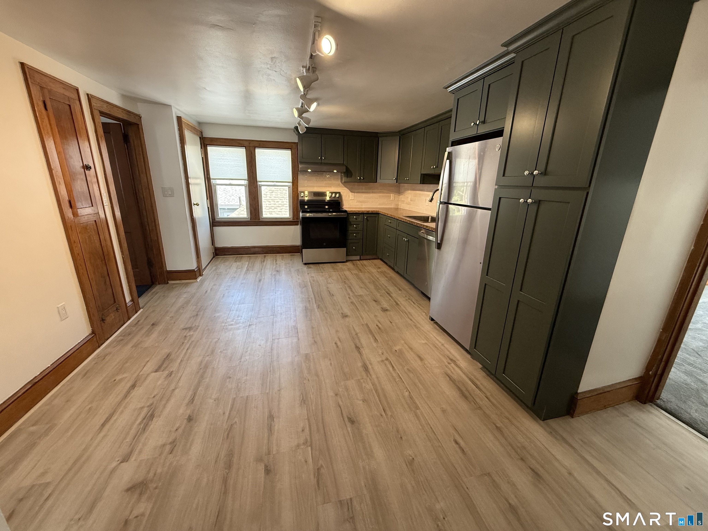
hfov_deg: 102.1
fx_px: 286
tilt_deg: -15.7
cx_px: 354
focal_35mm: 14
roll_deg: -1.2
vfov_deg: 85.7
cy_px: 266
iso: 320
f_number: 2.2
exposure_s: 1/120
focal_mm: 2.22
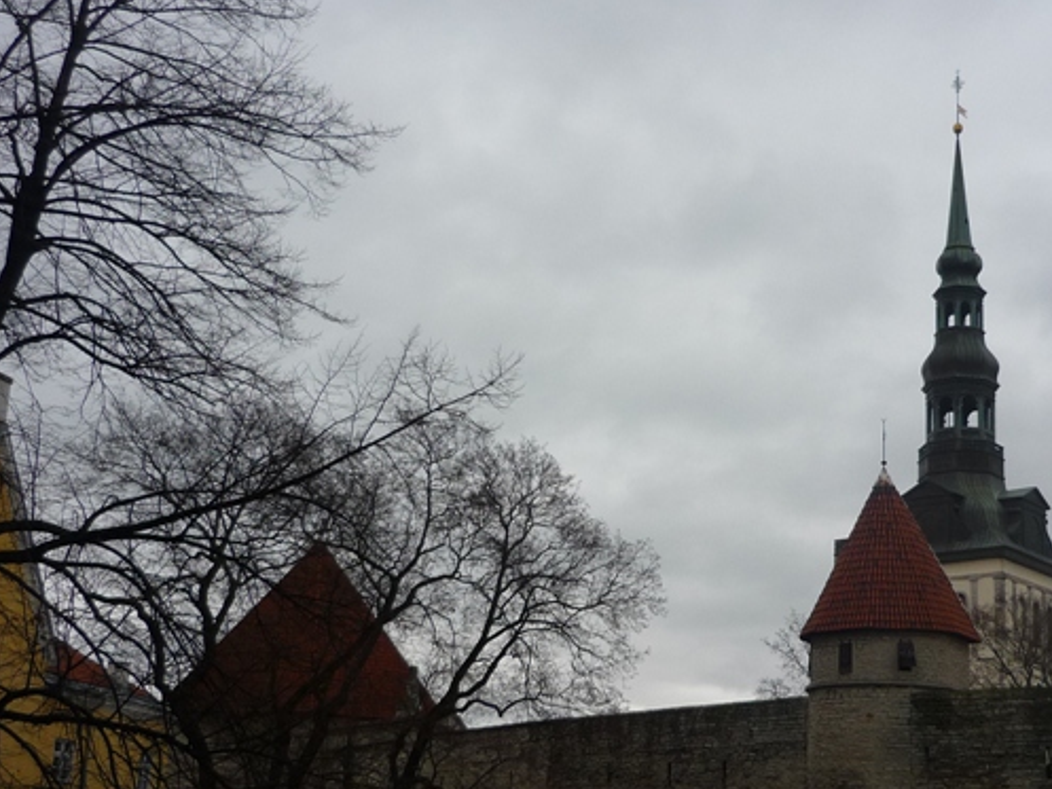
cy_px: 506
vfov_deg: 28.4
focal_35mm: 51
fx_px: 1550
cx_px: 679
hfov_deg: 37.2
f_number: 2.8
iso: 100
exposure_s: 1/80
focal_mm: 5.5
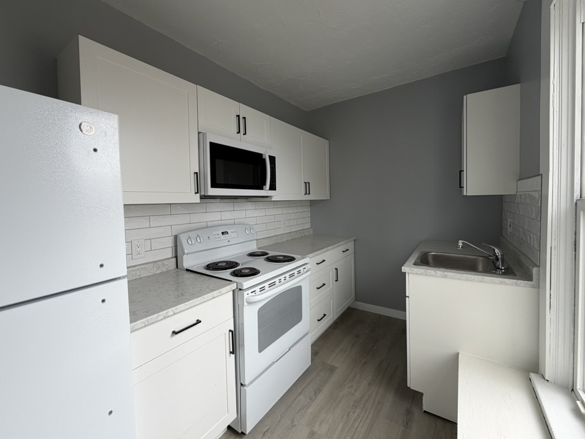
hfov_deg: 98.2
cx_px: 288
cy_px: 206
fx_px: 253
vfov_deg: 81.7
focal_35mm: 15
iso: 64
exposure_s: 1/121
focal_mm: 2.22
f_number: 2.2
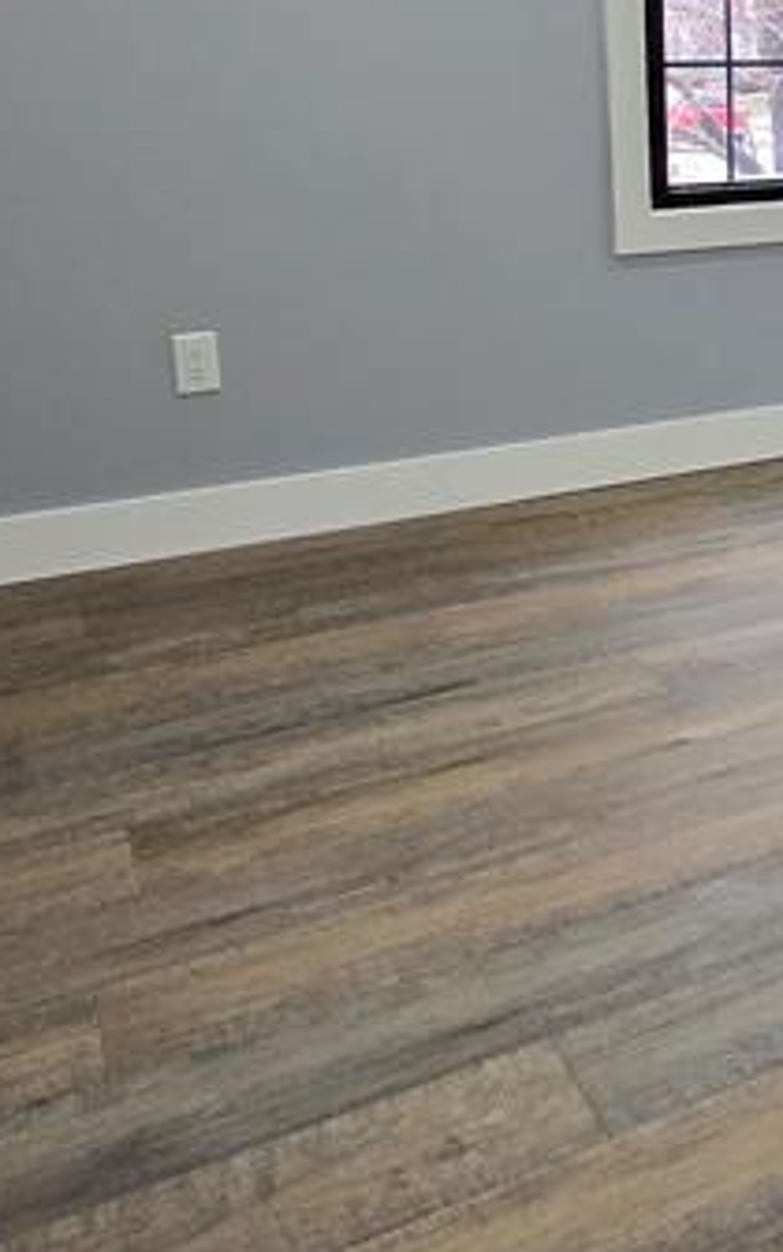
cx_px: 1025
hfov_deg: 26.0
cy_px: 309
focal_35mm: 42
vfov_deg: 45.5
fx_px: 1434
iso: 200
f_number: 2.2
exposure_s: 1/100
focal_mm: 2.2
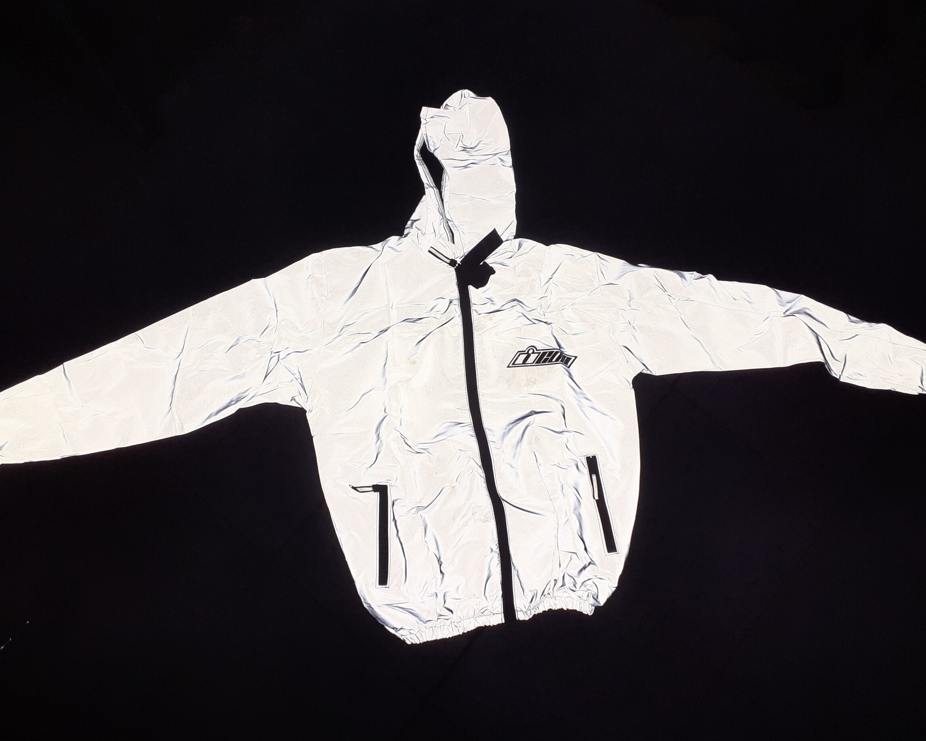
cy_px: 366
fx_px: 795
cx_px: 445
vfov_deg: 50.0
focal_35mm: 29
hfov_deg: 60.4
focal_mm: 3.6
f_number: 1.9
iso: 100
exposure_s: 1/60
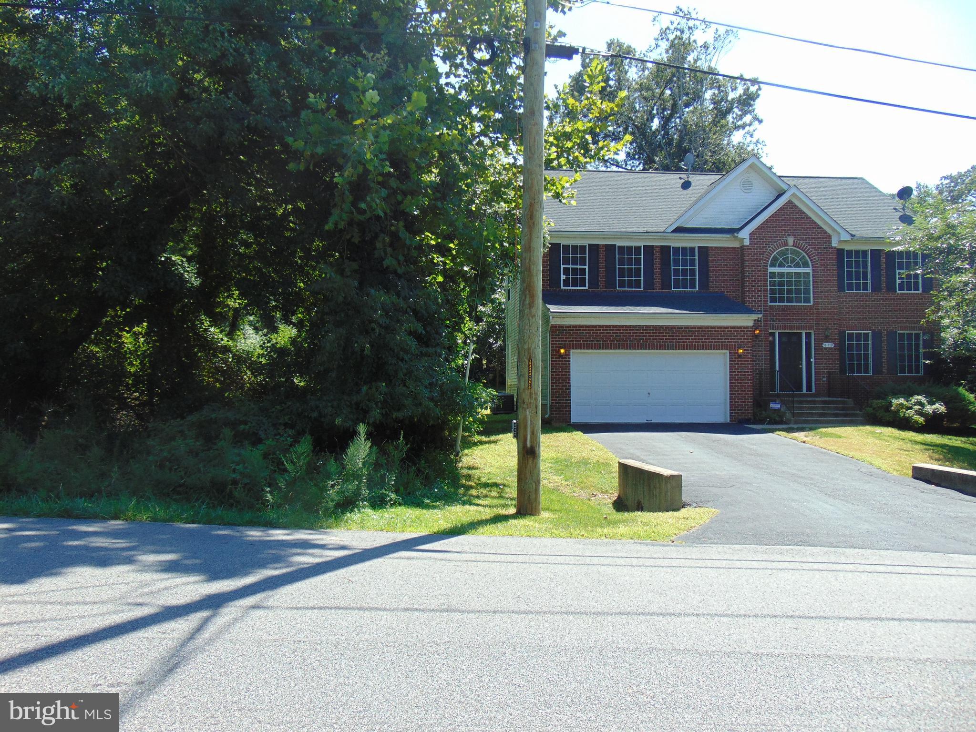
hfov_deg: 69.4
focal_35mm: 25
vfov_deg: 54.9
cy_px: 366
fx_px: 705
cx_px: 488
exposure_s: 1/500
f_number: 3
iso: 80
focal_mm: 4.5
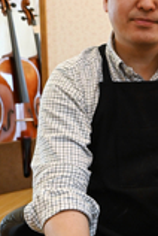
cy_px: 148
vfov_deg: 23.5
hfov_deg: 15.7
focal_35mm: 86
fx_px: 564
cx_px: 154
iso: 6400
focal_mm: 34
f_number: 8
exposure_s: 1/160
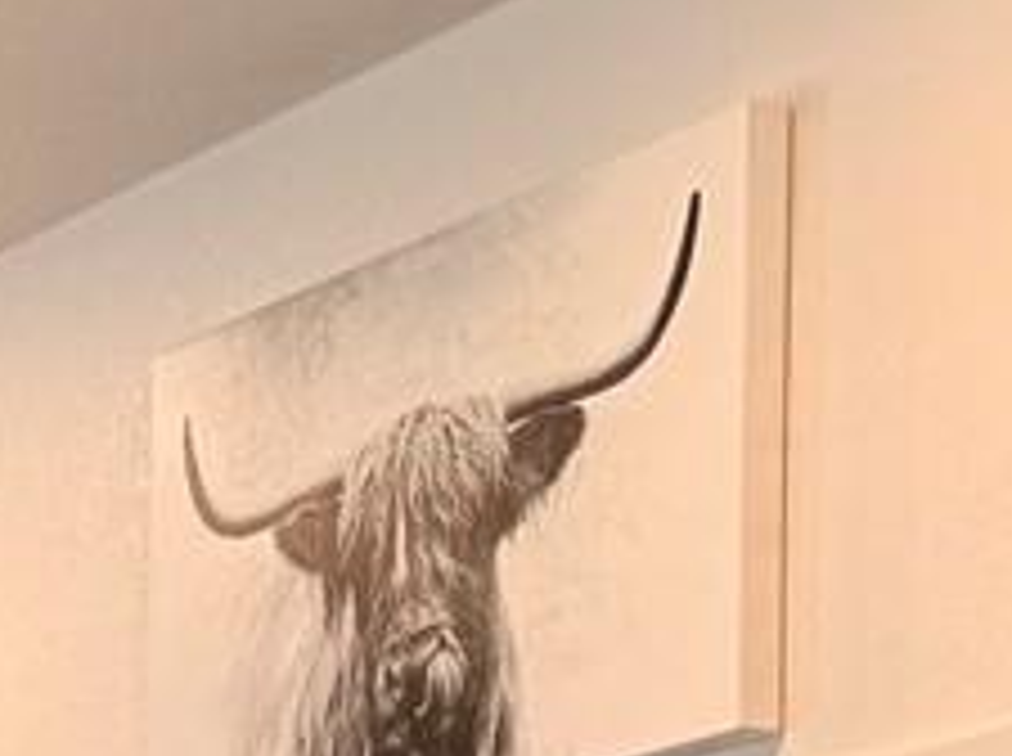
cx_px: -1831
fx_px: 4991
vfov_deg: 7.8
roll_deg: -0.2
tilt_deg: -0.1
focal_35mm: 171
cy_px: 2034
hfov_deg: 9.5
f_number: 1.78
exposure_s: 1/237
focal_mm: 6.76
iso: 160
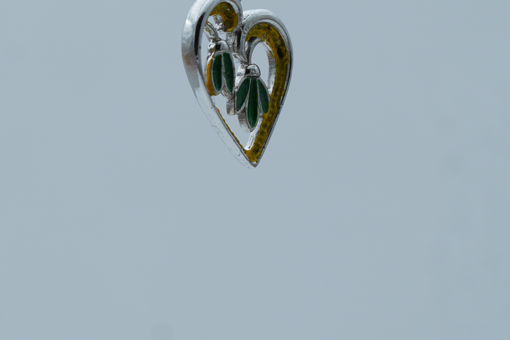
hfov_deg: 7.3
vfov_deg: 4.9
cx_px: 205
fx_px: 3995
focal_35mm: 282
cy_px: 241
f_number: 6.3
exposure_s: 1/60
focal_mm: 90
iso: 160
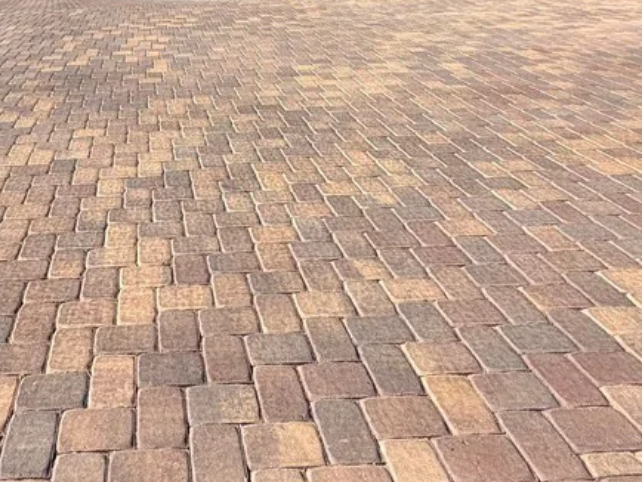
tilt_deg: -7.8
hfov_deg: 53.1
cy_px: -15
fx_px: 612
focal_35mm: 33
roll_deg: -1.9
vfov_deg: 37.7
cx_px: 167
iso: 20
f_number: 2.2
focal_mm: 2.22
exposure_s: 1/853
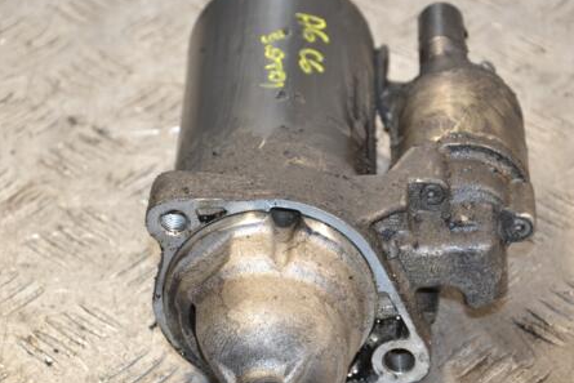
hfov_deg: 13.5
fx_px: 2419
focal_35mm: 152
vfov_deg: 9.1
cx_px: 301
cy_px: 241
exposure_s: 1/160
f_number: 5.3
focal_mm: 75
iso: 800
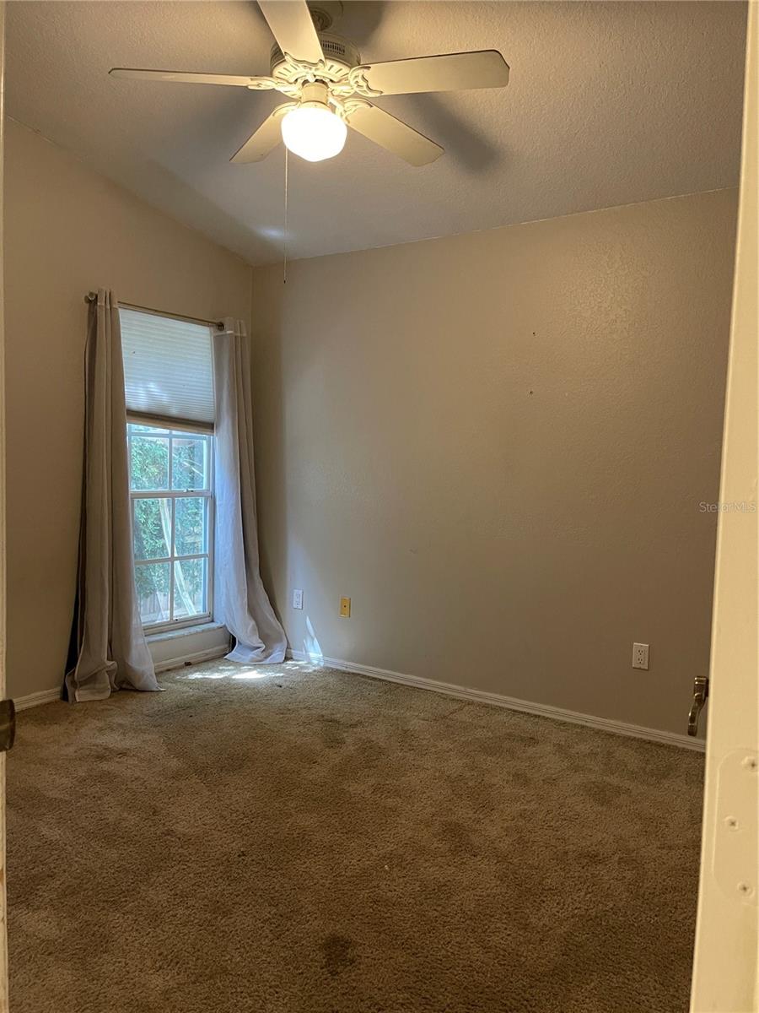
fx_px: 731
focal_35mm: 25
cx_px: 380
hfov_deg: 54.9
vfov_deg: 69.4
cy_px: 506
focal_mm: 5.1
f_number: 1.6
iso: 500
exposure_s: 1/40
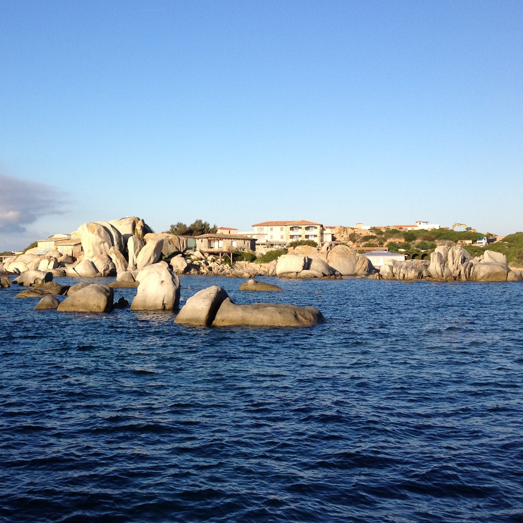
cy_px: 248
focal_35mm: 48
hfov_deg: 34.6
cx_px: 129
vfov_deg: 35.3
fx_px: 820
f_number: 2.4
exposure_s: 1/1346
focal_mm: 4.28
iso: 64
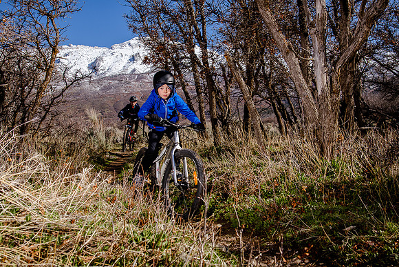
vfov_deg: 33.4
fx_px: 443
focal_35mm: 40
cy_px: 134
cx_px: 200
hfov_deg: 48.4
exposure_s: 1/400
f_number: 9
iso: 200
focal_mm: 40
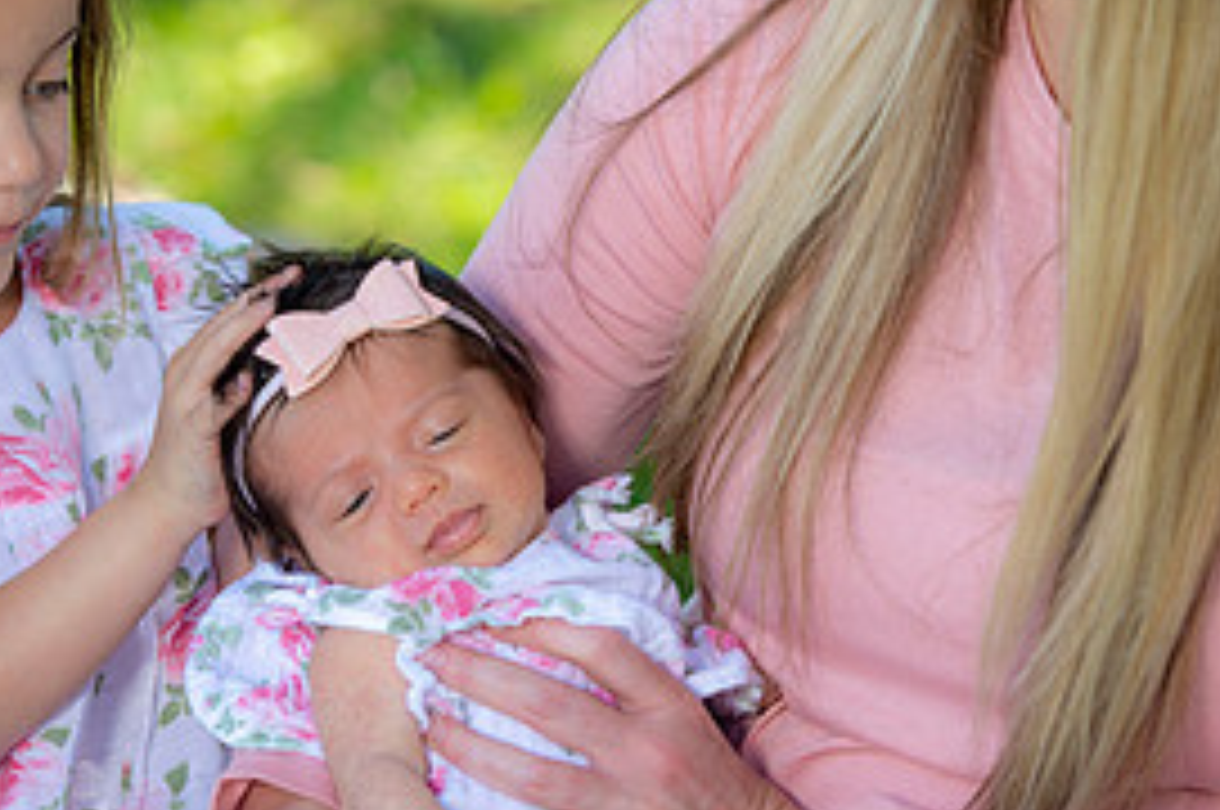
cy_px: 207
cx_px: 738
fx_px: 10154
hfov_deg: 6.9
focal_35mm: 300
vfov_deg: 4.6
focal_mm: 140
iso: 100
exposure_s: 1/250
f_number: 2.8
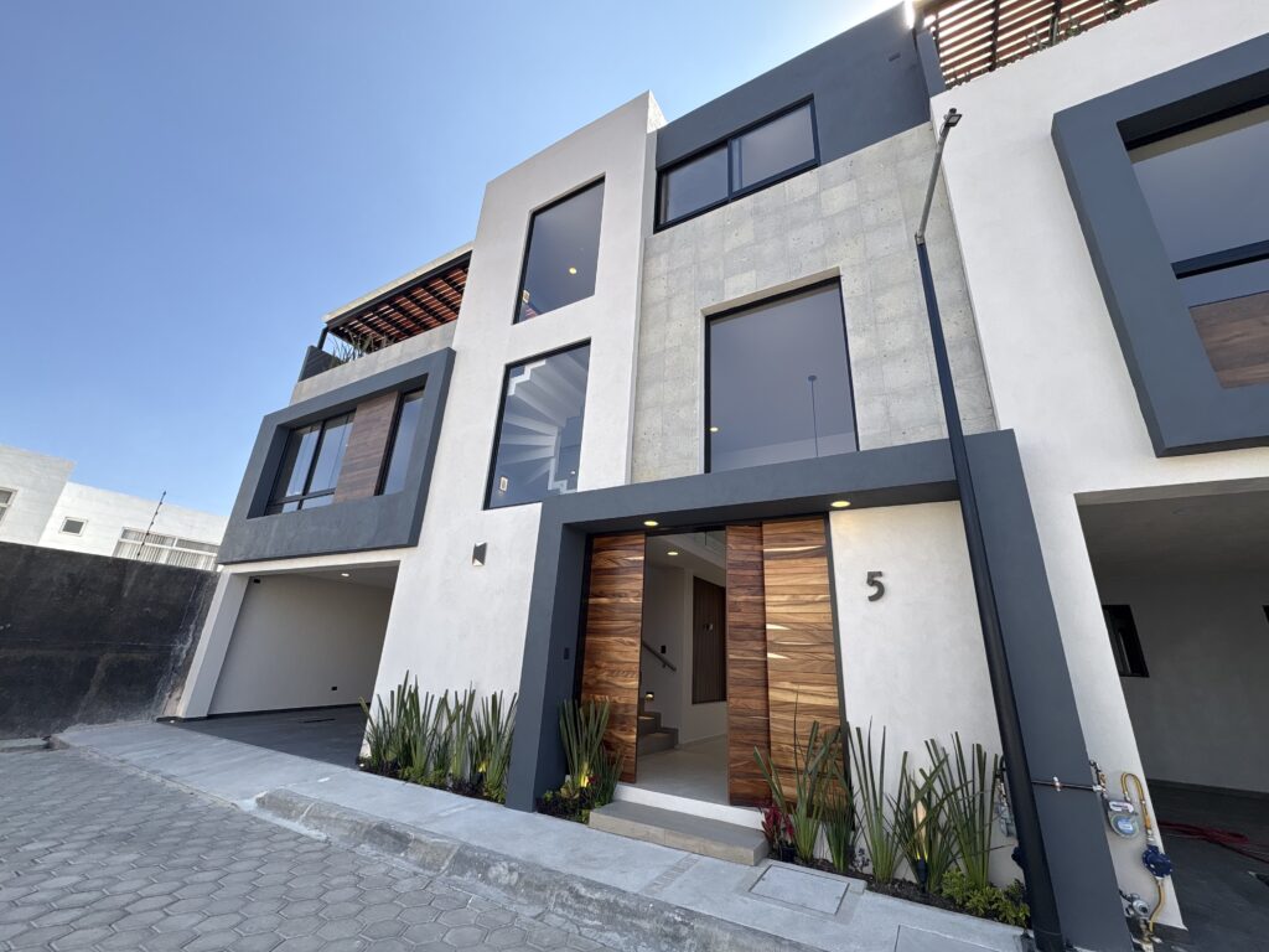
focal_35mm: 14
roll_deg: -3.0
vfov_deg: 85.7
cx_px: 634
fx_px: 513
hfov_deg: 102.1
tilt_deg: +20.3
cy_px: 476
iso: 40
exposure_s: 1/544
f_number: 2.2
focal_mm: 2.22
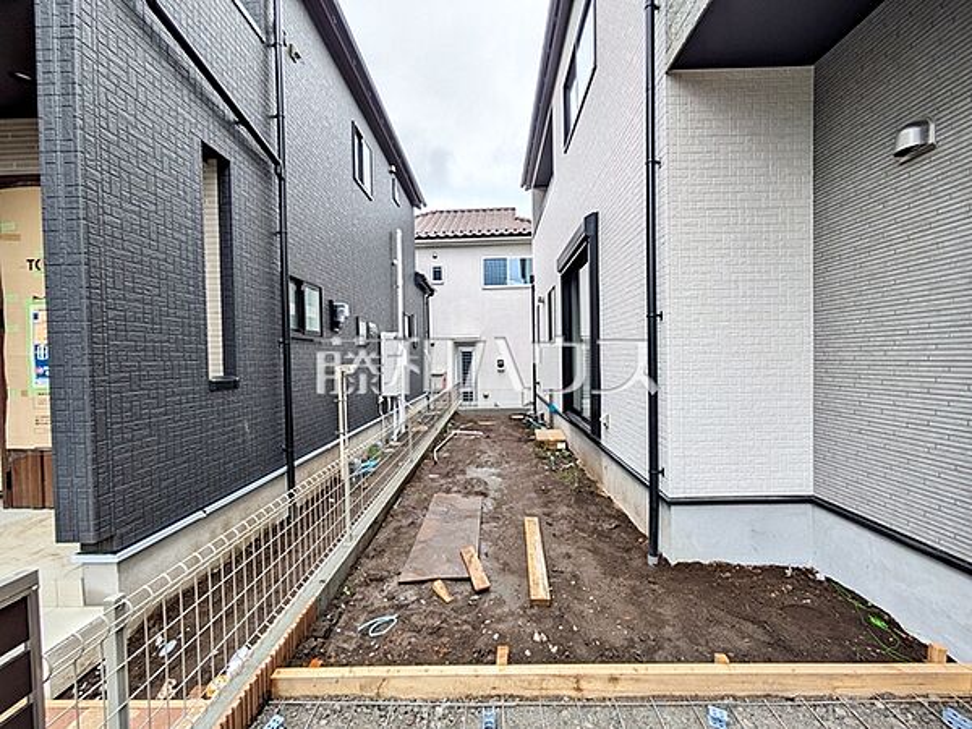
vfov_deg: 85.7
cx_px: 486
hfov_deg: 102.1
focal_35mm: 14
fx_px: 393
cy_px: 364
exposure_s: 1/1751
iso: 50
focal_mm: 1.83
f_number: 2.2
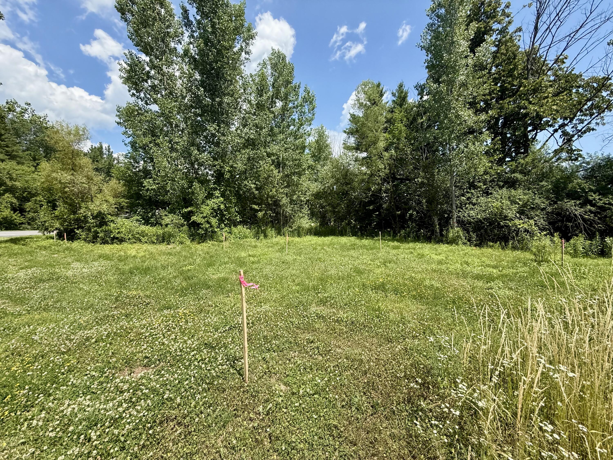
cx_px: 306
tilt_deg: -1.4
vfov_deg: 85.7
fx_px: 248
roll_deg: +2.5
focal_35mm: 14
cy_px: 230
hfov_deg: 102.1
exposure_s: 1/1259
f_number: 2.2
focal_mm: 2.22
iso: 64
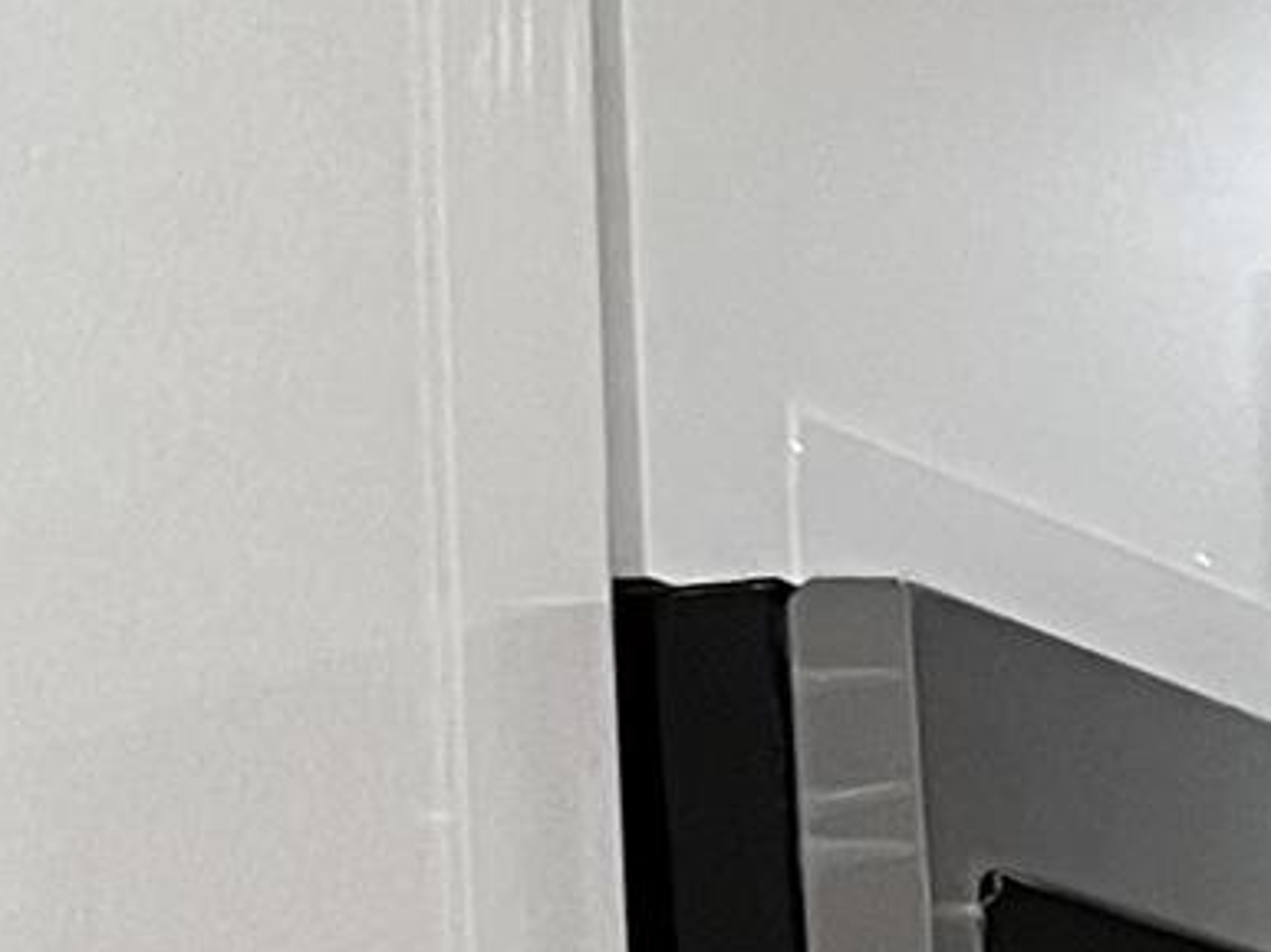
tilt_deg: -5.0
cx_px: 4287
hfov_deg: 7.8
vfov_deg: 6.3
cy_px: 3360
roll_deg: -0.2
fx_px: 7596
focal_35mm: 207
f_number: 1.6
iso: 80
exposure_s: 1/60
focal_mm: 5.1
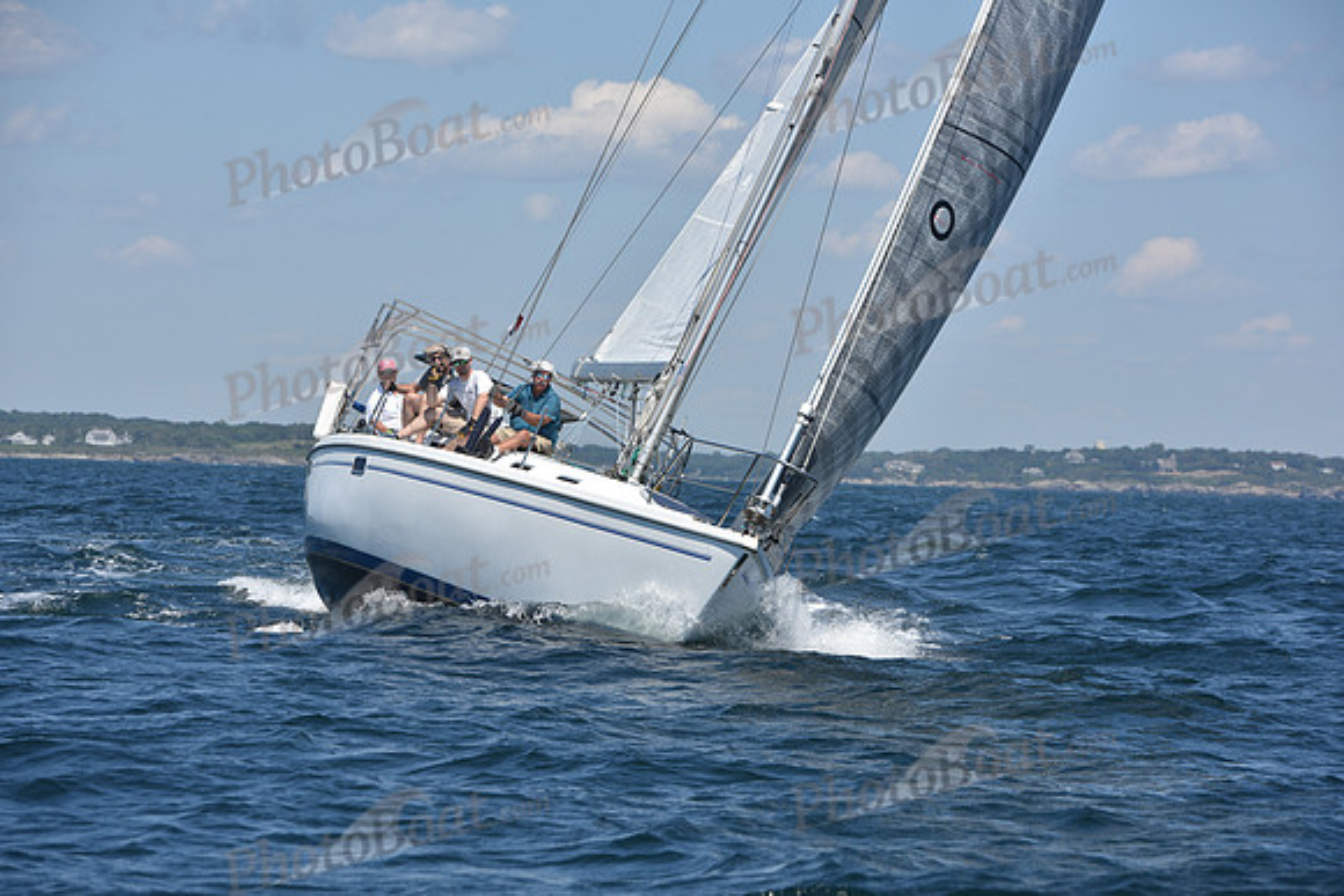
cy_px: 448
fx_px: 5601
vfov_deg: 9.2
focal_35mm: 150
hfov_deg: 13.7
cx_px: 672
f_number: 8
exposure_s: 1/1000
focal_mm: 150
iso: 200
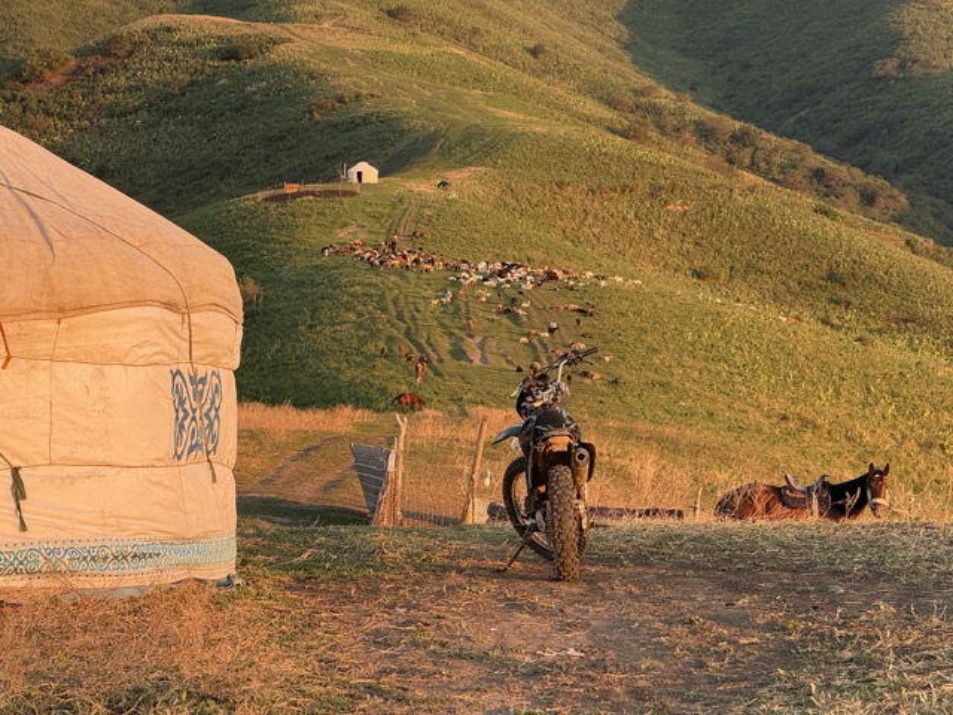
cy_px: 358
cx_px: 476
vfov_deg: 12.3
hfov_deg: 16.4
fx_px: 3304
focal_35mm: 120
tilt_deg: +0.5
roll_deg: +0.4
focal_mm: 15.66
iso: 64
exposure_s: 1/150
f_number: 2.8
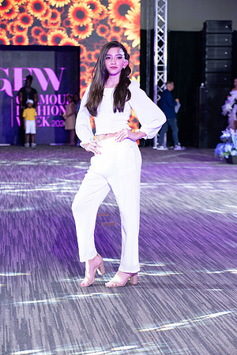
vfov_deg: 18.6
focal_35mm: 110
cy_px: 178
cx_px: 118
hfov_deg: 12.5
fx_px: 1086
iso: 1600
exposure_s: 1/160
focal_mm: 110
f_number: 6.3
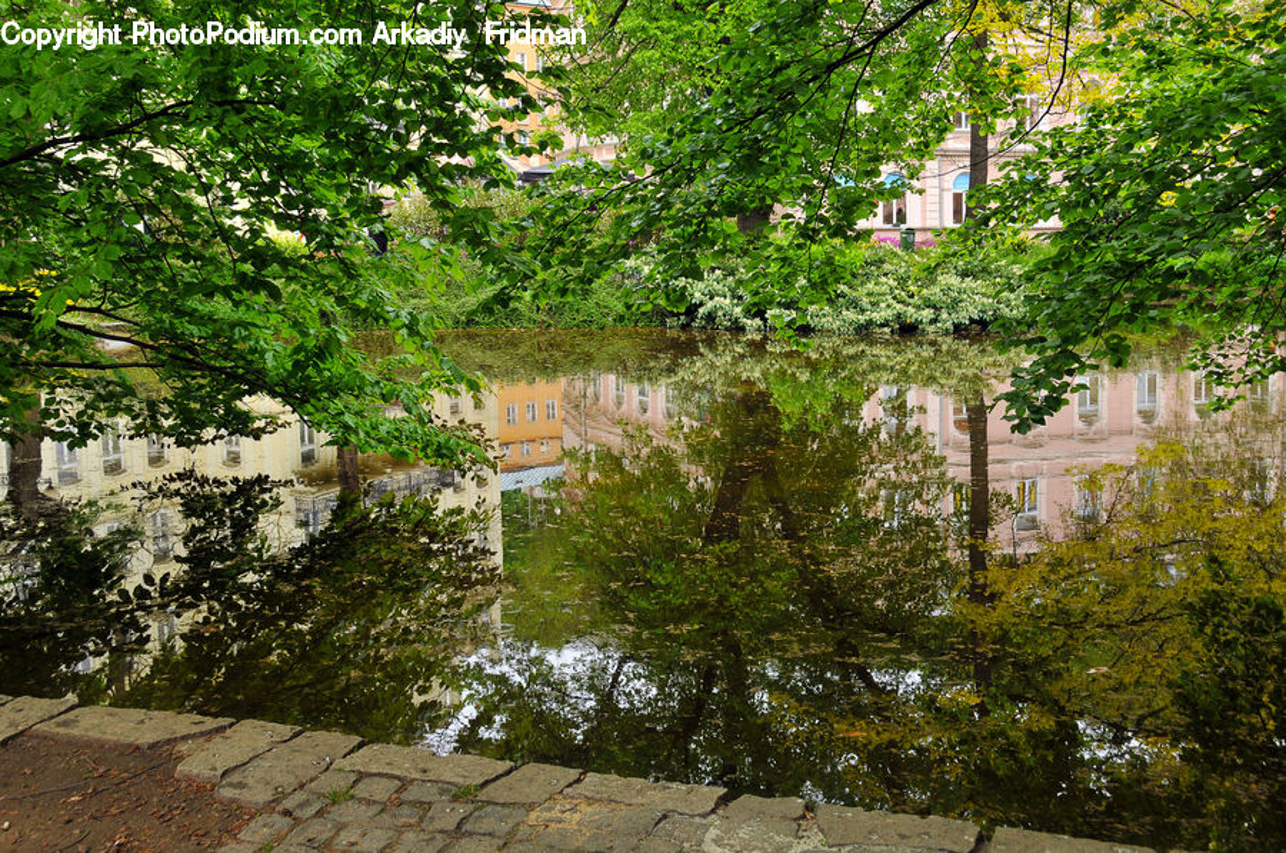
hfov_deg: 53.2
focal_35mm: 36
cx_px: 643
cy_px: 426
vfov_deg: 36.8
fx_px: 1284
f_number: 6.3
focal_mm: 24
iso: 200
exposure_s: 1/40
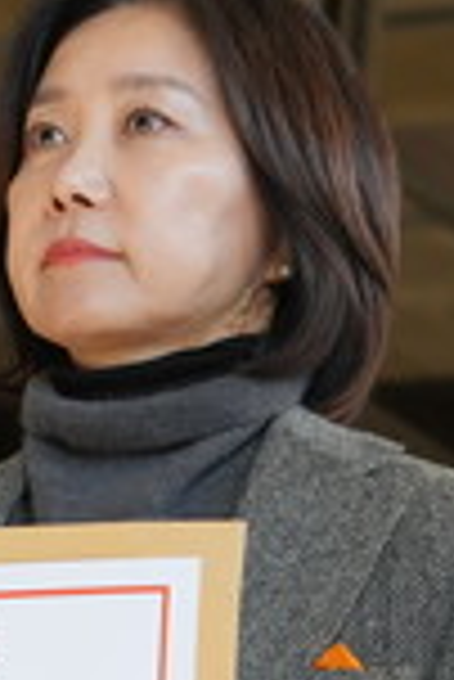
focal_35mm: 311
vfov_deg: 6.6
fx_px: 5869
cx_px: 76
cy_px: 426
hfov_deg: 4.4
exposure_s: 1/200
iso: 500
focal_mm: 70
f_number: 5.6
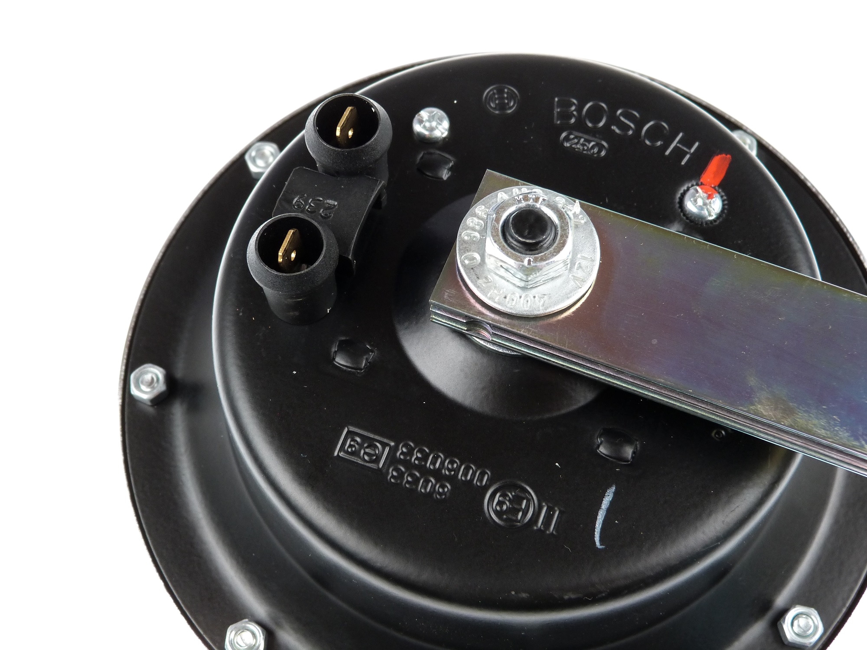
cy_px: 325
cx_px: 434
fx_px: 1227
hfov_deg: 38.9
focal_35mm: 49
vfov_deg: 29.7
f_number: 3.2
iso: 160
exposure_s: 1/60
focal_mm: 8.7
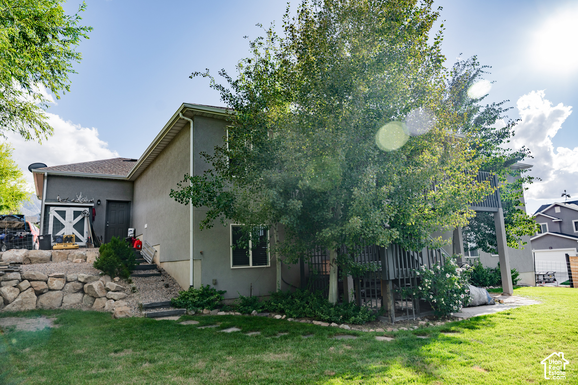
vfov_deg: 53.1
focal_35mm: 24
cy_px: 192
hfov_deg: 73.7
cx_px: 289
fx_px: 385
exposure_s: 1/1000
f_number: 4.5
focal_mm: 24
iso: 200
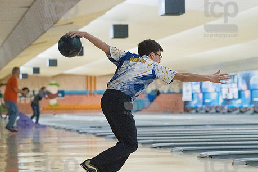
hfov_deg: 14.8
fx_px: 996
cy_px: 95
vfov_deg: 9.9
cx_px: 142
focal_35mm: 139
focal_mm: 110
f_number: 4
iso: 10000
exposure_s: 1/1000
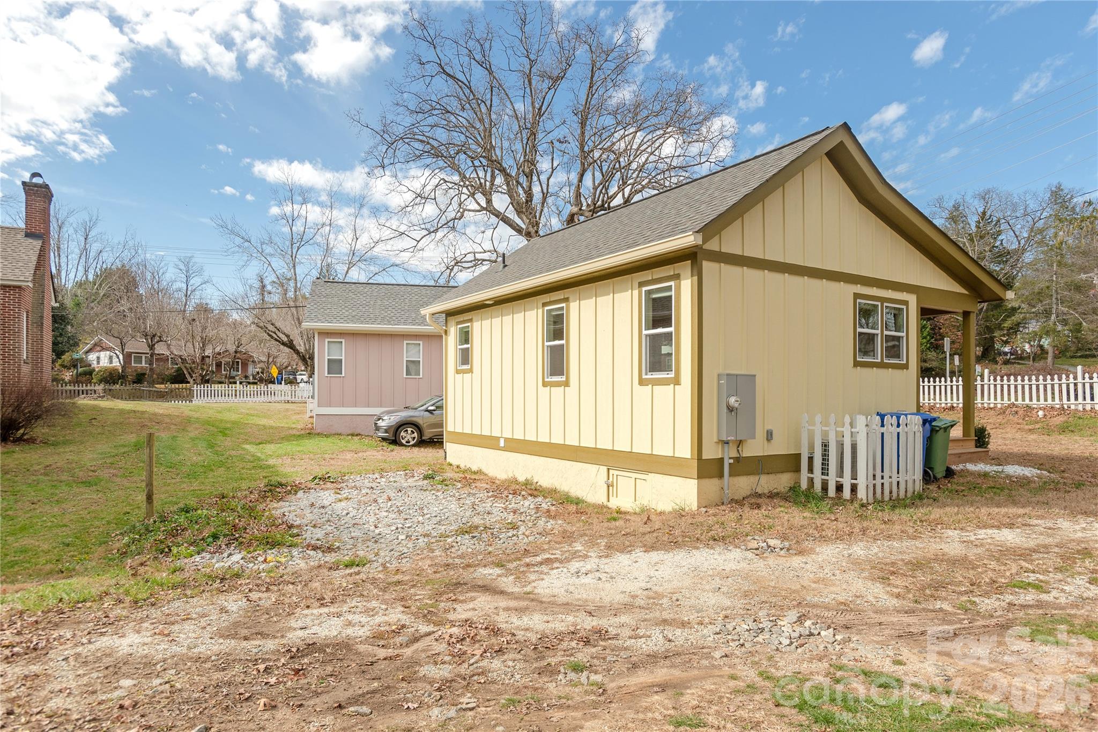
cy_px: 366
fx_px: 610
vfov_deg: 61.9
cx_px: 549
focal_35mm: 20
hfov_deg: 84.0
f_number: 7.1
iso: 320
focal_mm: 20
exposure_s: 1/800
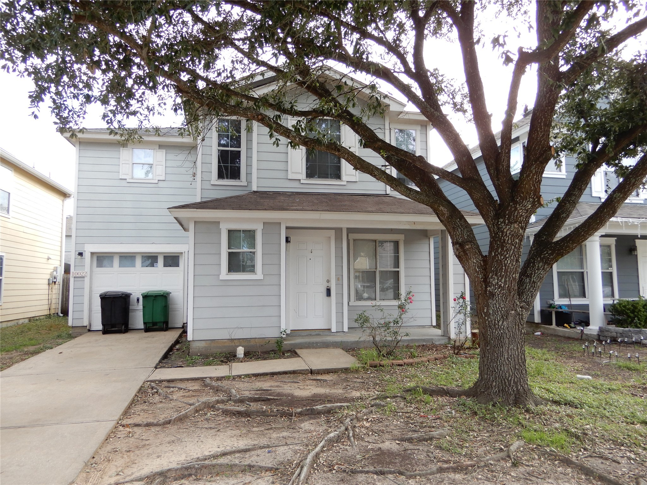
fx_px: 449
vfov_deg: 56.8
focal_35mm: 24
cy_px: 242
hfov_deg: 71.6
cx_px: 324
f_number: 3.4
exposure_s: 1/160
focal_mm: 4.3
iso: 110
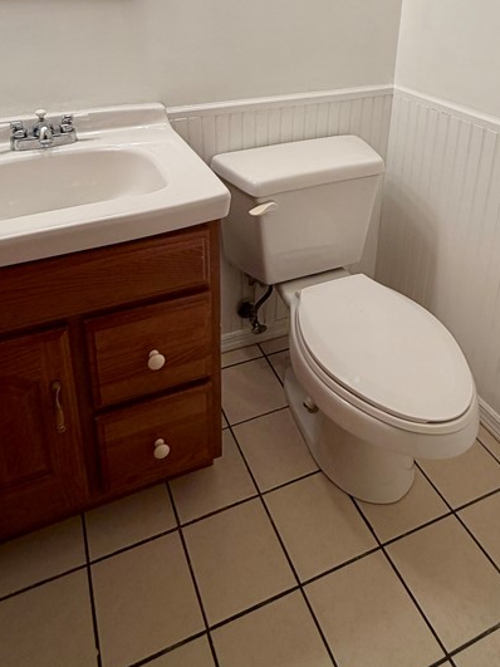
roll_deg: +0.4
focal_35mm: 27
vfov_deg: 60.1
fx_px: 520
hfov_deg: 51.3
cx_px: 234
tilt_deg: -18.1
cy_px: 133
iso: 80
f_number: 2.2
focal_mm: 2.22
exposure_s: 1/120
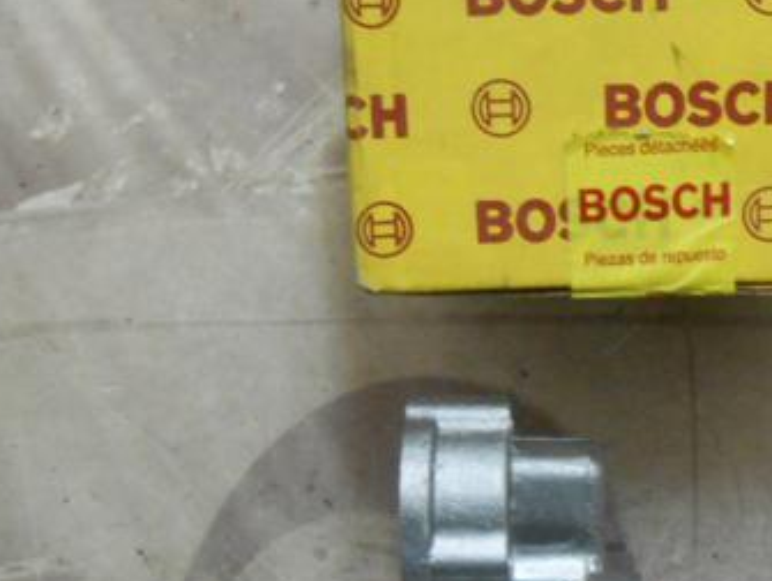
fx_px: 1384
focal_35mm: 62
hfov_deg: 30.4
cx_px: 627
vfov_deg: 23.5
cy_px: 420
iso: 400
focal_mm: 4.6
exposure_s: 1/20
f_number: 3.5
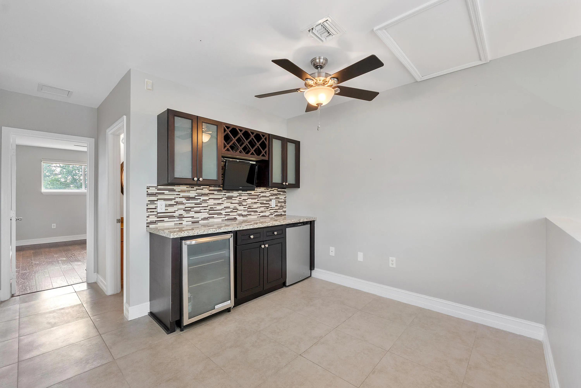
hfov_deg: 100.4
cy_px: 194
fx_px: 242
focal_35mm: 15
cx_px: 290
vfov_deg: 77.3
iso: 640
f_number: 8
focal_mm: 10
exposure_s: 1/20
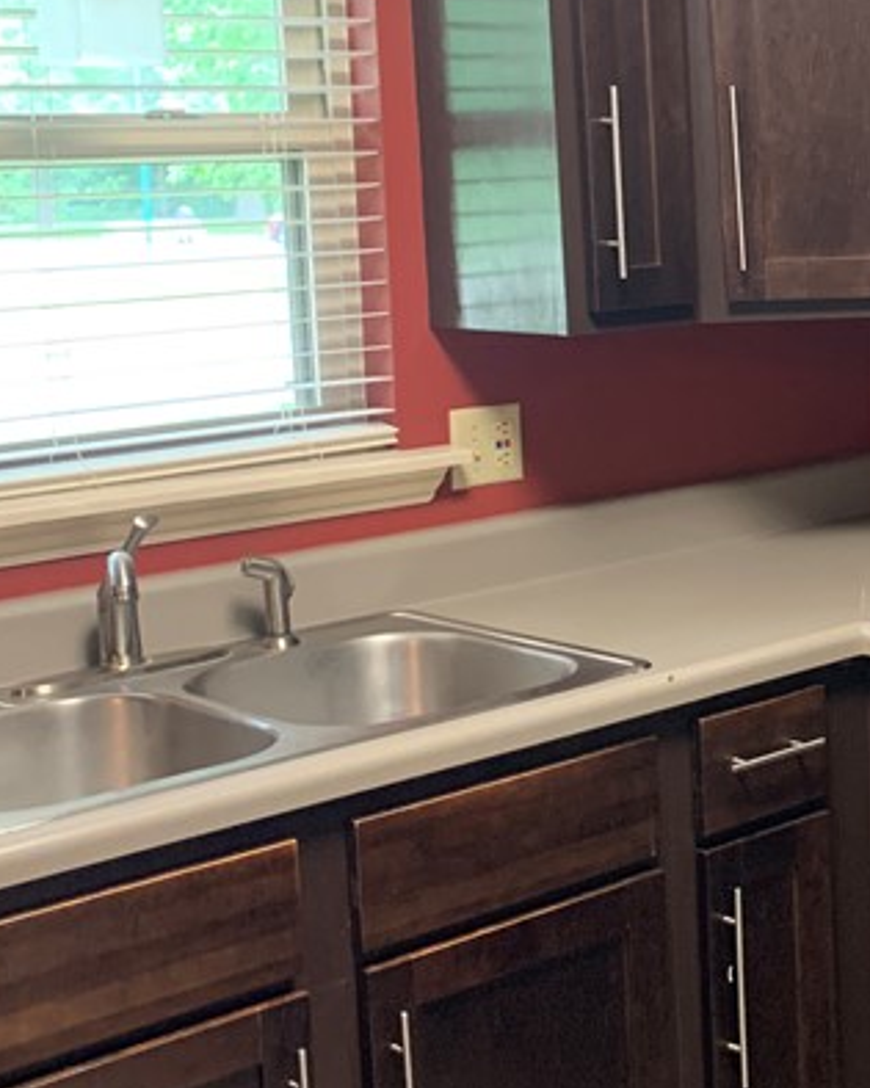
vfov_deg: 28.6
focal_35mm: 66
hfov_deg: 21.2
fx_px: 2125
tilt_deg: -5.8
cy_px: 398
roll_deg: +1.5
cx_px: 1091
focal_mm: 4.25
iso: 320
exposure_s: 1/60
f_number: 1.8
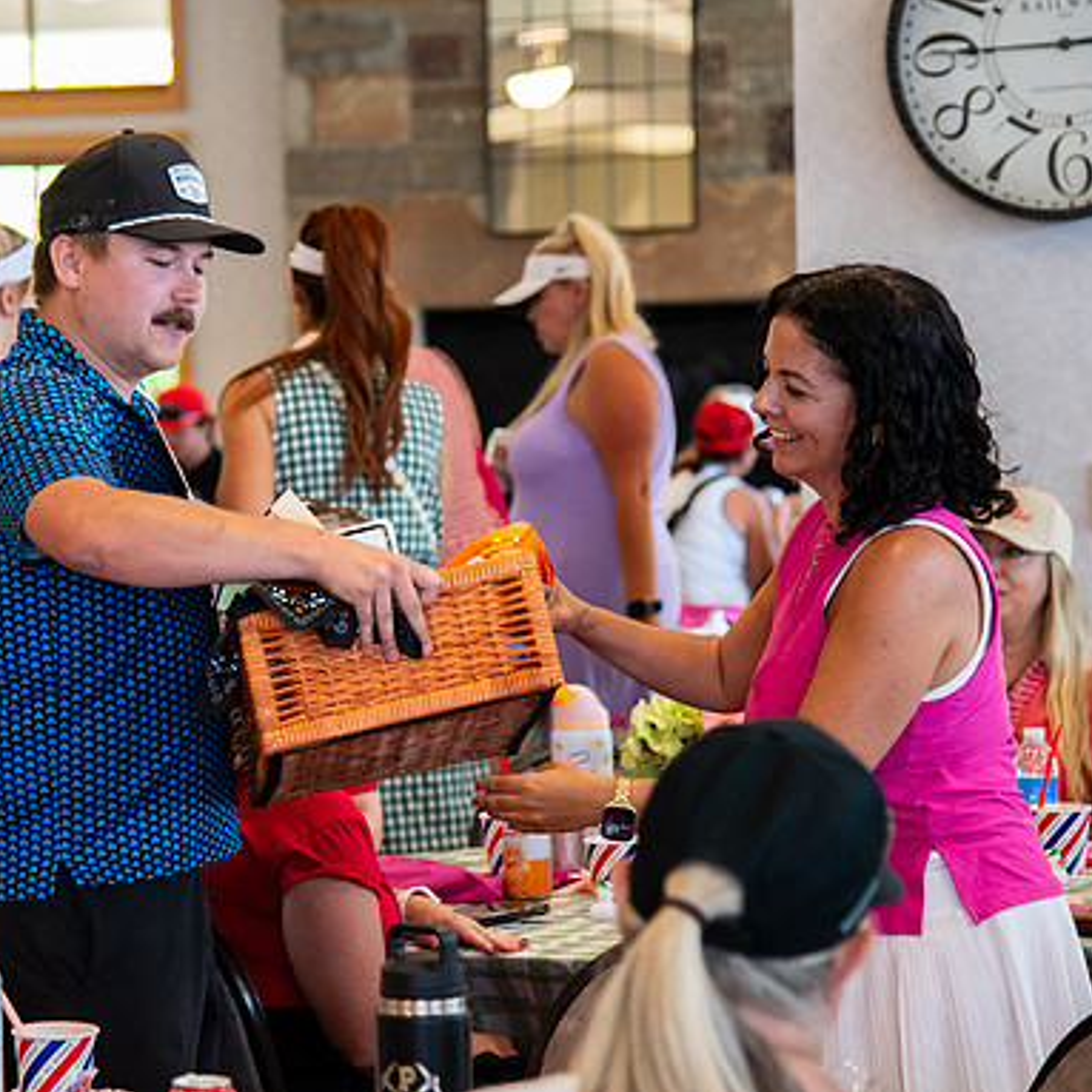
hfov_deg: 12.0
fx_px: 5175
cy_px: 535
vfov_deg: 12.0
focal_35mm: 145
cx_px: 365
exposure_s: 1/250
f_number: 4
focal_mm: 82
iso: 3200
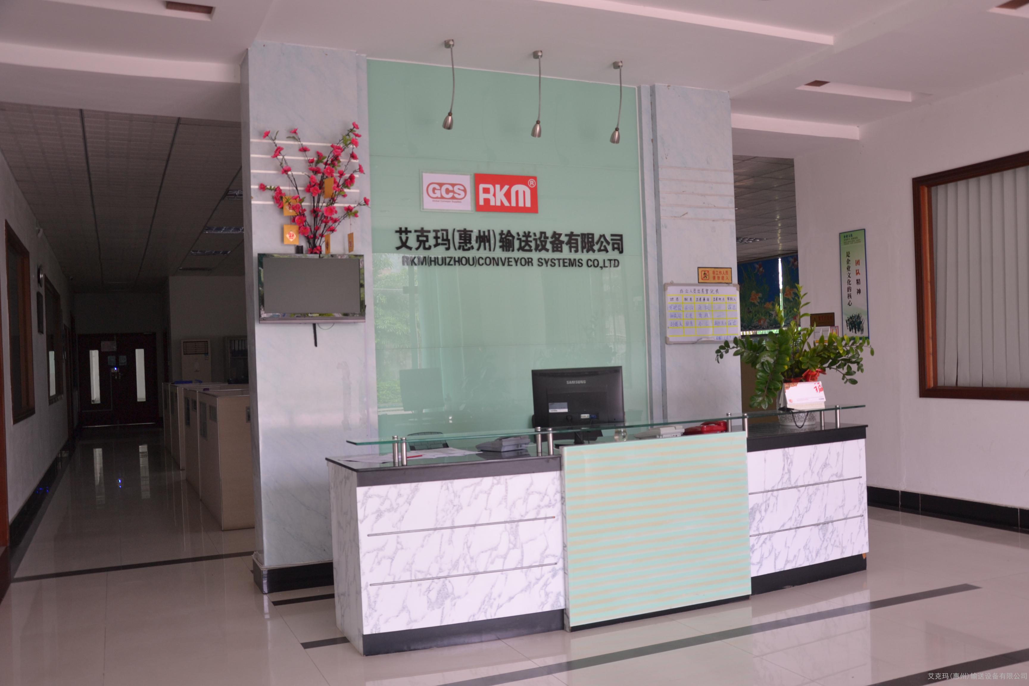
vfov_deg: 41.7
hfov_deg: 59.5
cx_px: 514
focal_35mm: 32
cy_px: 343
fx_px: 900
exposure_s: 1/30
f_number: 5
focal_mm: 21
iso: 160
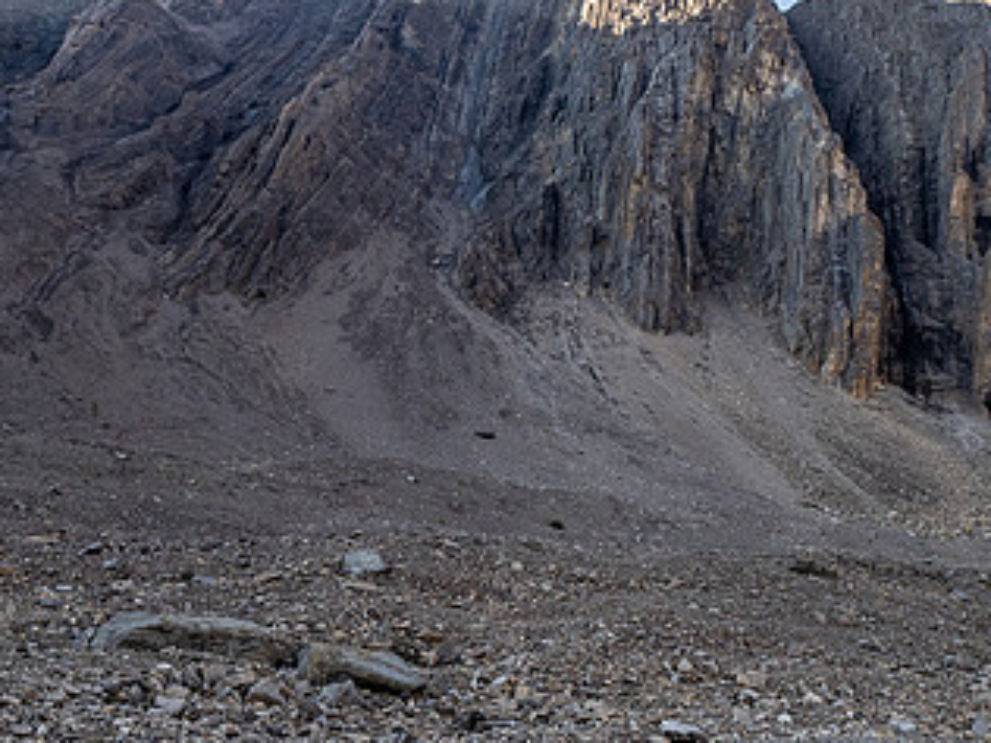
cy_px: 462
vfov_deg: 32.7
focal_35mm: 44
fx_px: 1260
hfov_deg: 42.8
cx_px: 590
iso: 200
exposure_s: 1/80
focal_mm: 12
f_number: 8
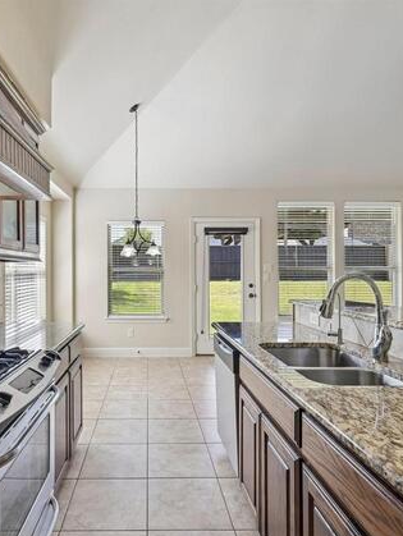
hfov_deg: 60.3
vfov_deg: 76.3
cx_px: 150
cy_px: 271
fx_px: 341
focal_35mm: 22
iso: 400
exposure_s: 1/80
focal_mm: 15
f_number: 8
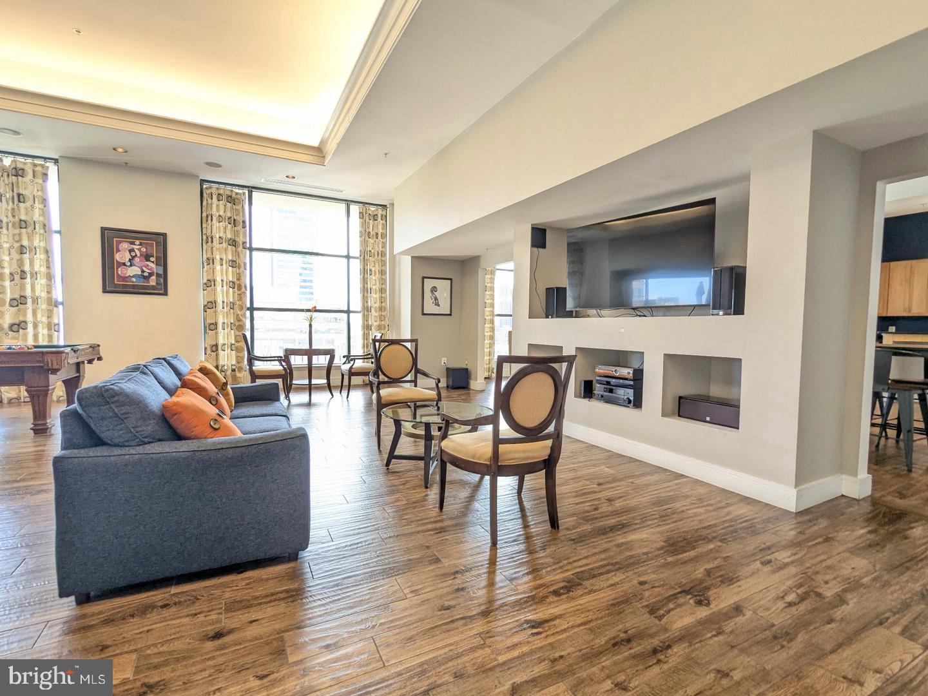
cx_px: 464
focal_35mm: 16
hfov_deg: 94.5
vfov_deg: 78.1
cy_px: 348
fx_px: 429
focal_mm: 2.35
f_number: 2.2
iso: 79
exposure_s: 1/60
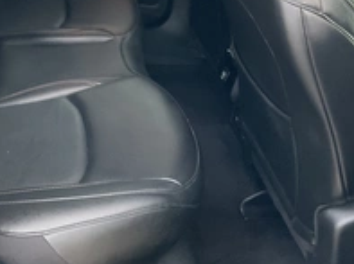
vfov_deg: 24.1
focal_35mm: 59
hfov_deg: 32.5
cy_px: 27
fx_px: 602
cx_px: 115
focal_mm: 3
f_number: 1.8
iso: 320
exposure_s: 1/40
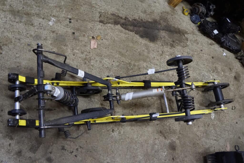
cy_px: 82
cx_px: 122
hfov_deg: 61.9
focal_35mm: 30
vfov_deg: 43.6
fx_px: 203
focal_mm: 20
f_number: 4
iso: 2000
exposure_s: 1/60
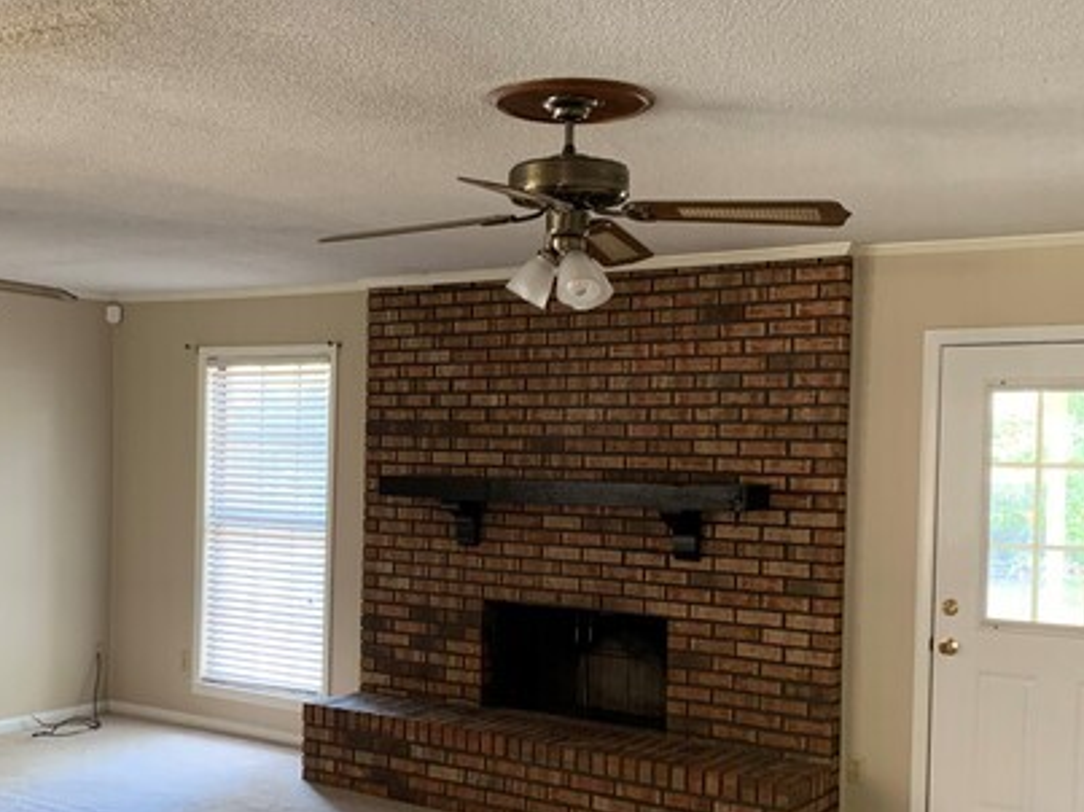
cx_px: 434
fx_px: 1346
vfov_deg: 33.5
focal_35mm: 43
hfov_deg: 43.6
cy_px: 479
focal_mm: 4.25
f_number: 1.8
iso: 250
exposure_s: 1/60
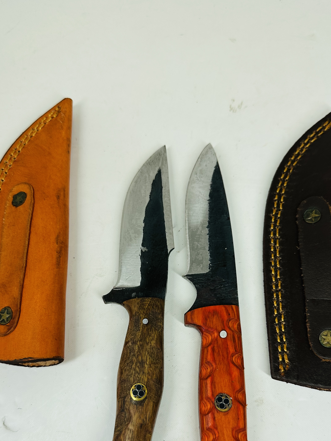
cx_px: 175
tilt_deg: -73.6
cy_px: 293
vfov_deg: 52.9
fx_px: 433
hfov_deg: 41.8
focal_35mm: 34
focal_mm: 6.86
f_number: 1.78
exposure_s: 1/980
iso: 80
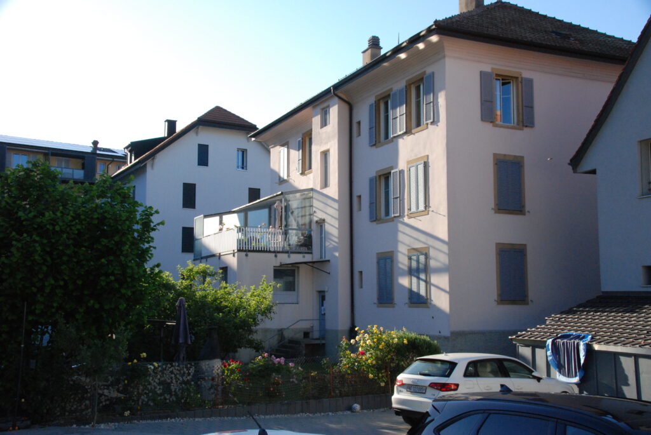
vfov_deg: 34.3
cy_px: 218
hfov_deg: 49.5
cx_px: 326
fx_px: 706
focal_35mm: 39
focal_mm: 26
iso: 1000
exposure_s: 1/500
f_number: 11
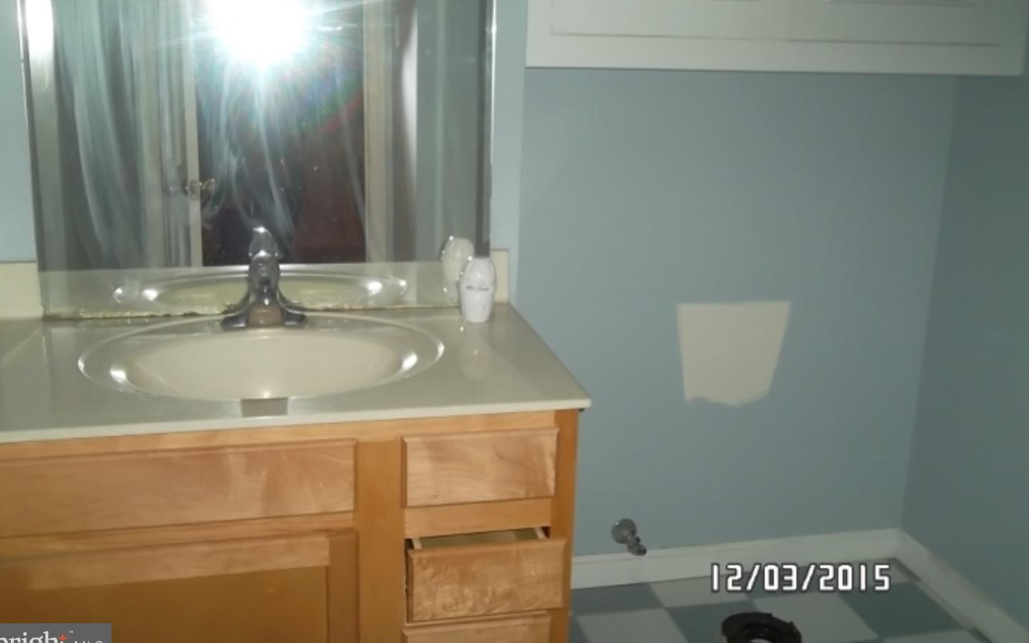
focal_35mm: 40
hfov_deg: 49.3
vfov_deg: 31.9
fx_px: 1122
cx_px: 509
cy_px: 272
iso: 200
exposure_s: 1/50
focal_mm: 6.6
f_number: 4
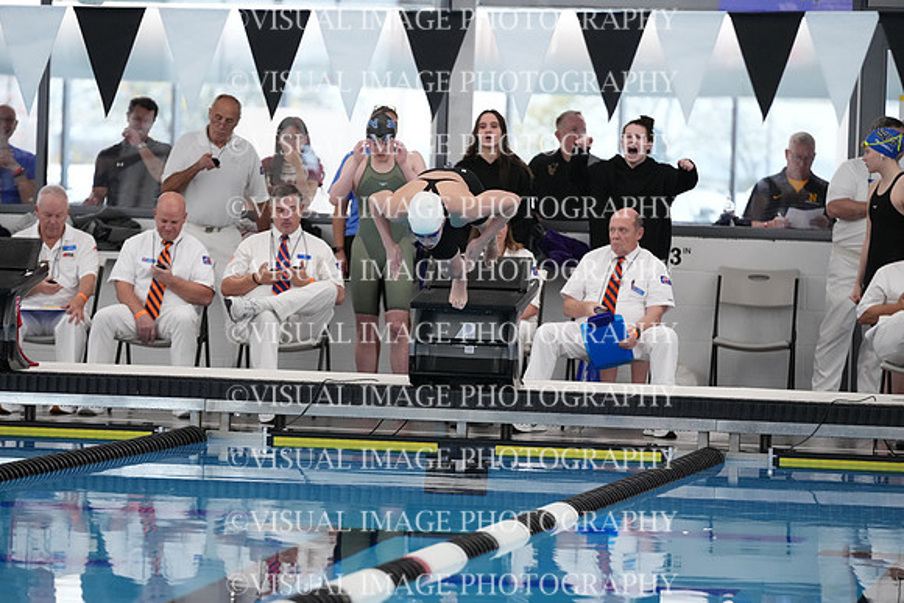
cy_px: 302
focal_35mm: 200
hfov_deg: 10.3
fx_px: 5023
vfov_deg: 6.9
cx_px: 452
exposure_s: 1/1250
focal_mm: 200
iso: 6400
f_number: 4
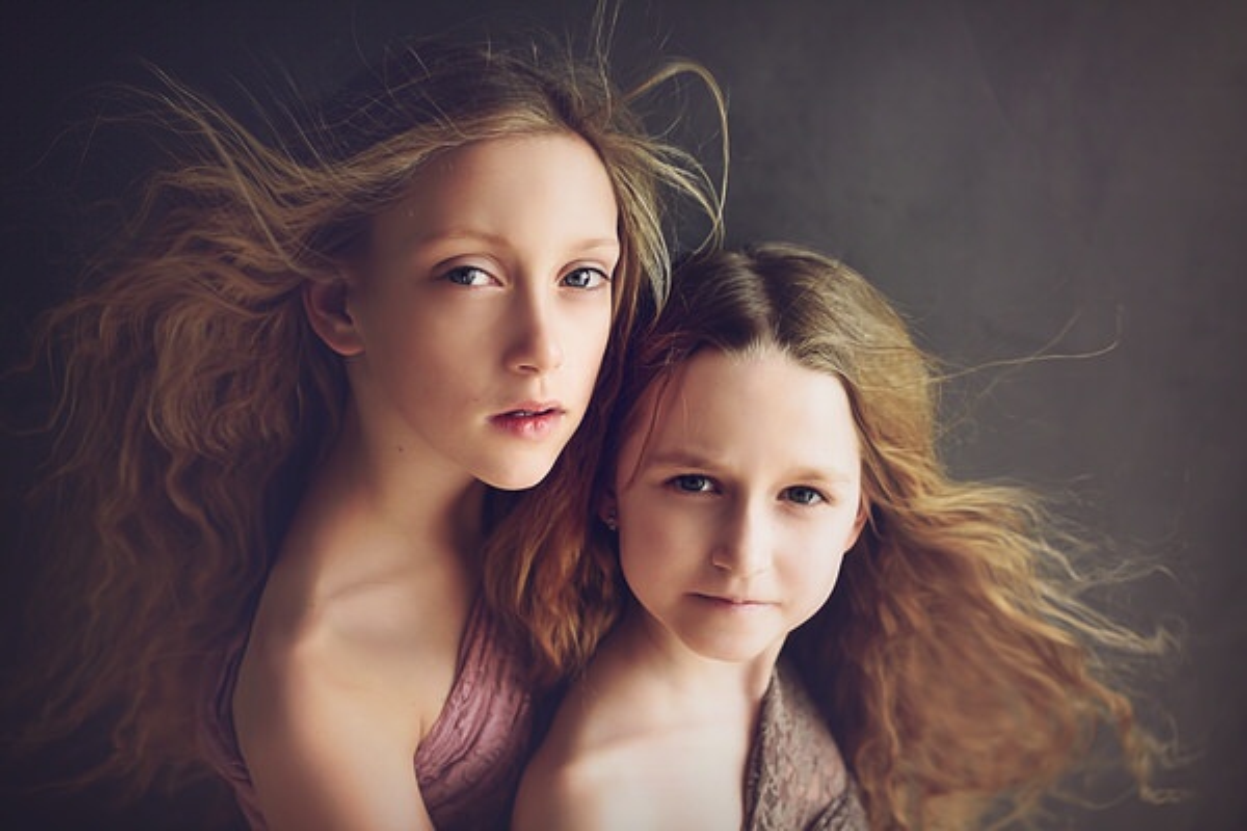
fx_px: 1732
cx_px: 624
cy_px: 416
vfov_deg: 27.0
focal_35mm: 50
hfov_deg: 39.6
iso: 100
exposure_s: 1/160
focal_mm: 50
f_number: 3.2
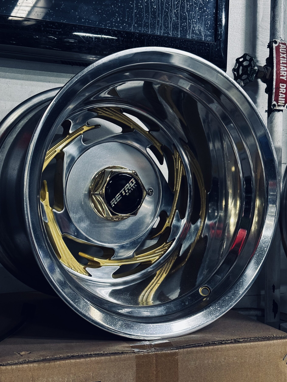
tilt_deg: -0.7
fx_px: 542
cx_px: 143
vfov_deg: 38.9
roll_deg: -1.0
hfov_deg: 29.7
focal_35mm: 49
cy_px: 195
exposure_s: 1/40
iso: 500
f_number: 1.78
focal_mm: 6.76
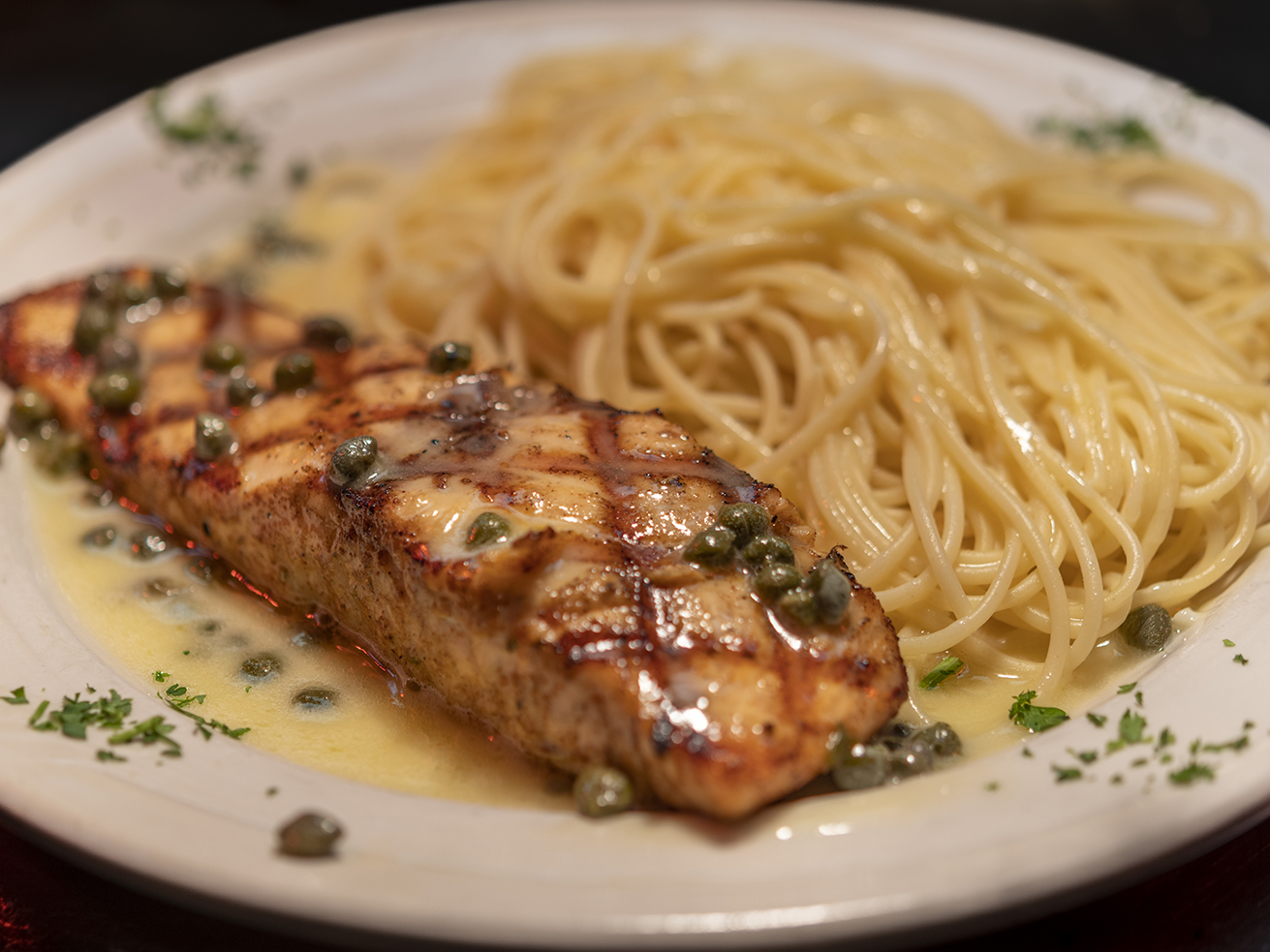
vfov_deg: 22.3
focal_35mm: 66
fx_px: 2421
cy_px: 476
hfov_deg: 29.4
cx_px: 636
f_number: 3.5
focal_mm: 60
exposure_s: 1/125
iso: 50
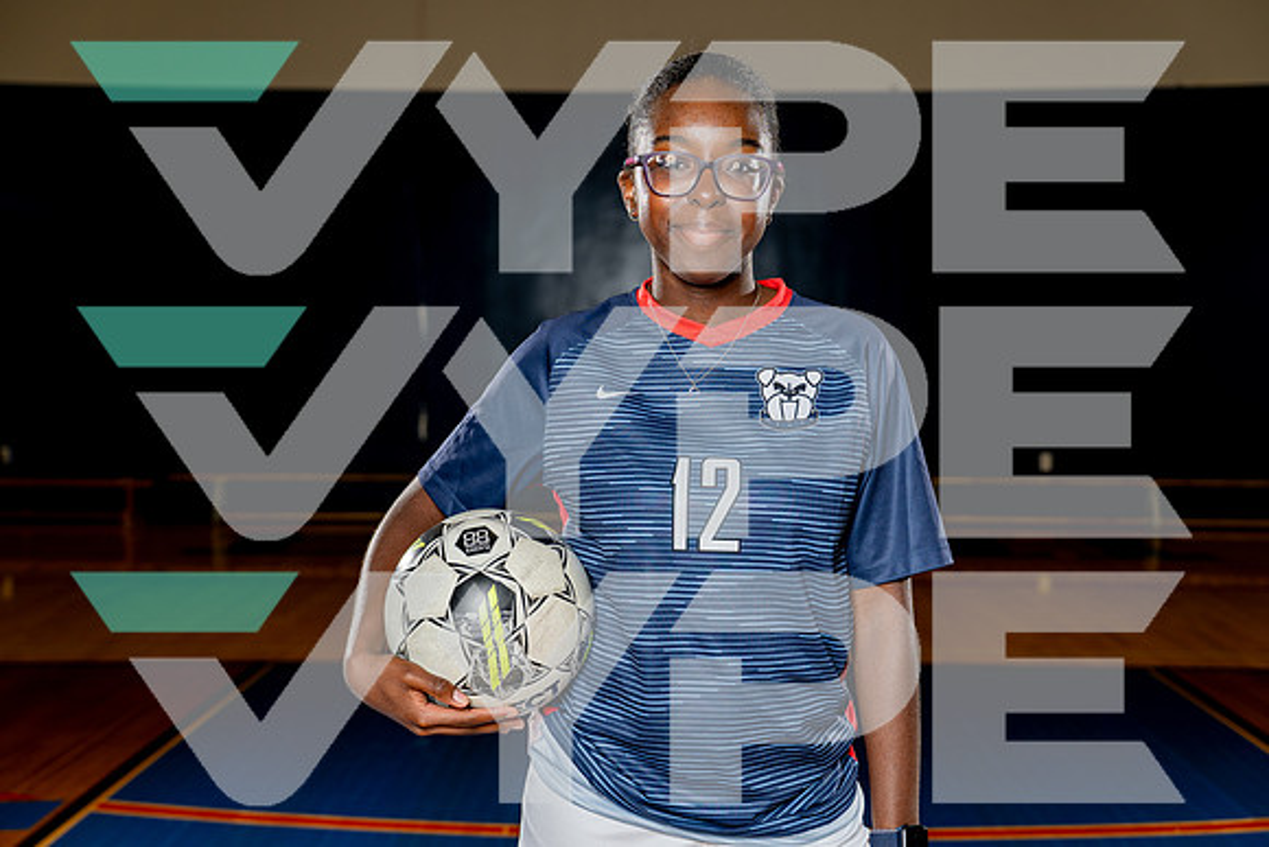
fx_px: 1798
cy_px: 424
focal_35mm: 51
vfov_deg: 26.5
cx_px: 634
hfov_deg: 38.9
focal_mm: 50
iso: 100
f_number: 4
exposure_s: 1/250
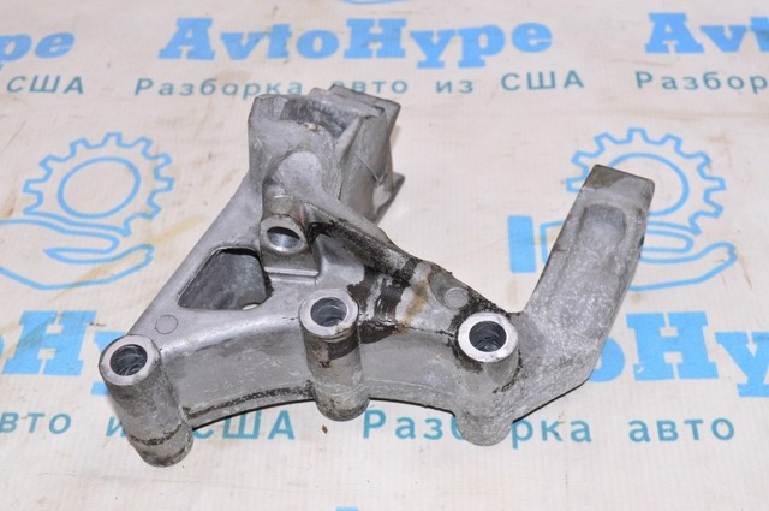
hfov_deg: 41.2
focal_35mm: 48
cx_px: 384
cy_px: 256
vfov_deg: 28.0
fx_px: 1024
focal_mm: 32
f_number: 8
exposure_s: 1/160
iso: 1600
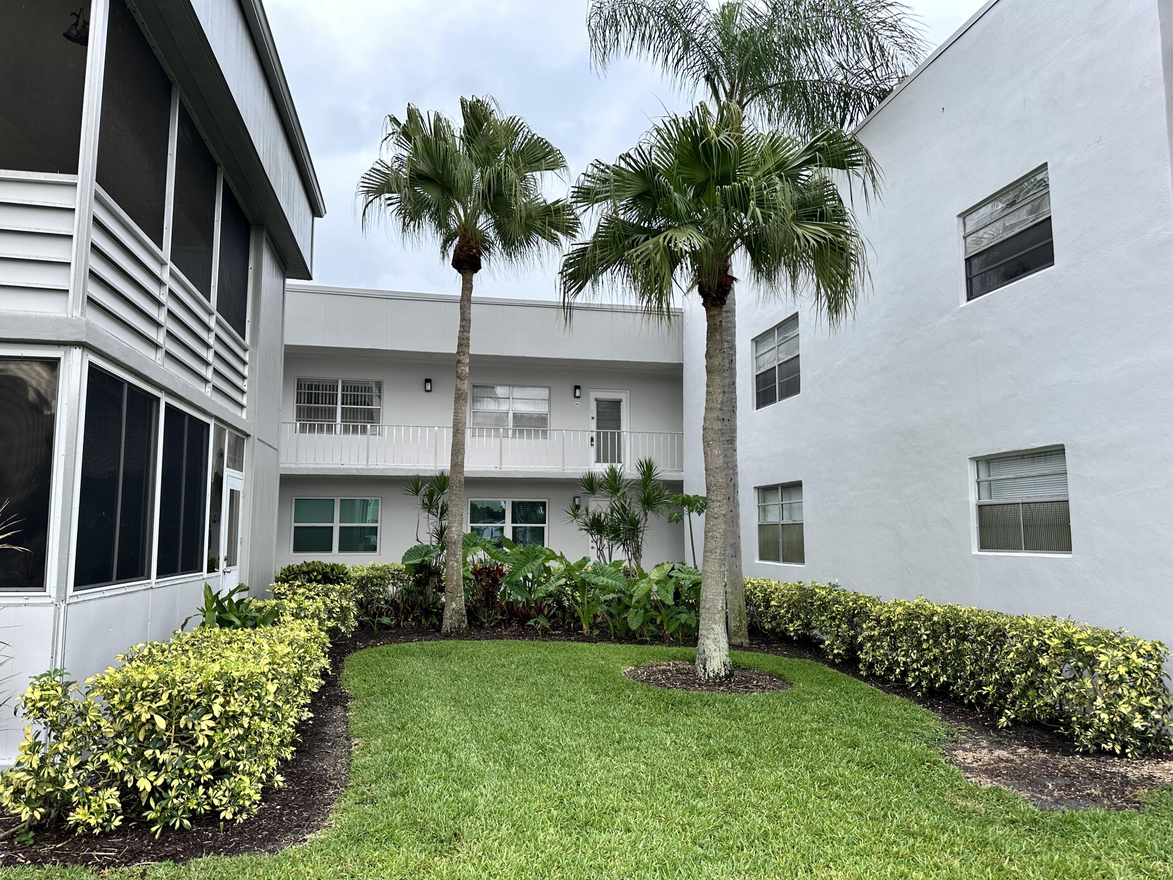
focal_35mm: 24
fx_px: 813
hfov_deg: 71.6
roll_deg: -1.6
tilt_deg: +5.2
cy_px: 440
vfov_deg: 56.8
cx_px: 586
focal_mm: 6.86
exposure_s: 1/1131
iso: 80
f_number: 1.78
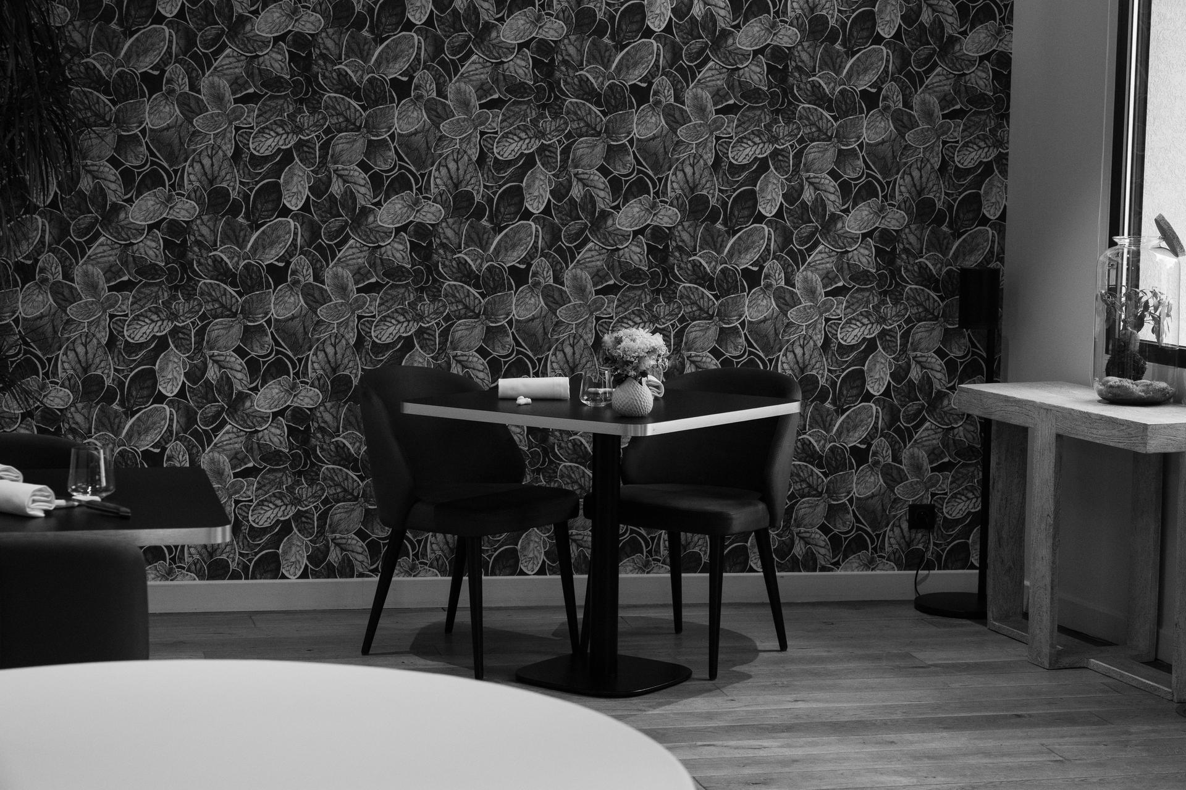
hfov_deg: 28.9
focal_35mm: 70
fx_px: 2305
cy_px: 395
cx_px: 593
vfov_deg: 19.4
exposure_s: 1/160
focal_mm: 70
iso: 4000
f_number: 7.1
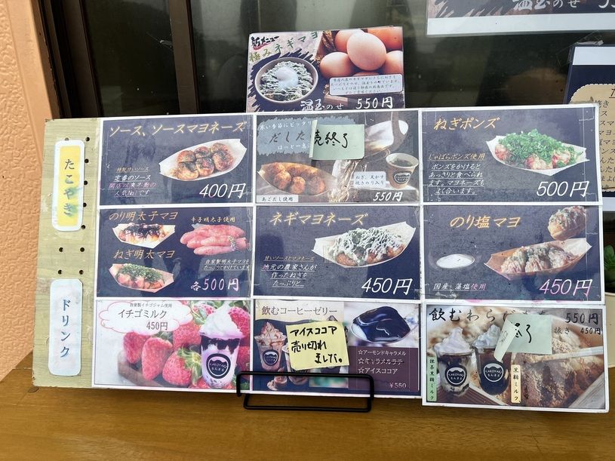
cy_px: 230
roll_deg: +1.0
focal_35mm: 26
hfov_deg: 67.3
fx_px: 462
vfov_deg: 53.1
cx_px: 308
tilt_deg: -20.6
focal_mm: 5.7
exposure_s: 1/461
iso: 50
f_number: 1.5
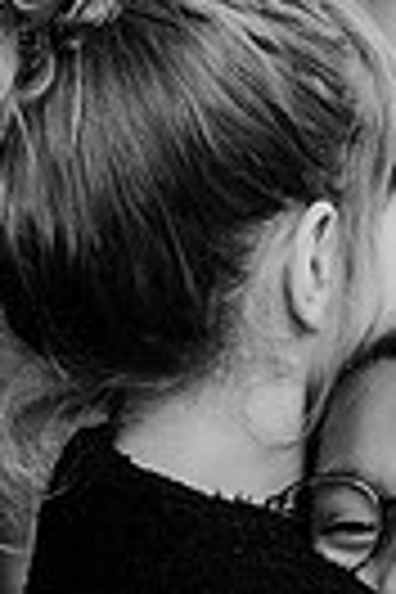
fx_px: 3630
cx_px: 423
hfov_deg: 6.2
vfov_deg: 9.3
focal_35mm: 220
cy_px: 529
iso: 125
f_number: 2.2
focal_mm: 50
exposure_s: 1/1600
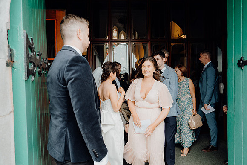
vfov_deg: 51.3
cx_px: 124
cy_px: 82
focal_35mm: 25
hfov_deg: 71.5
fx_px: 172
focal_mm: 25
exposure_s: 1/200
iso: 400
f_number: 3.5
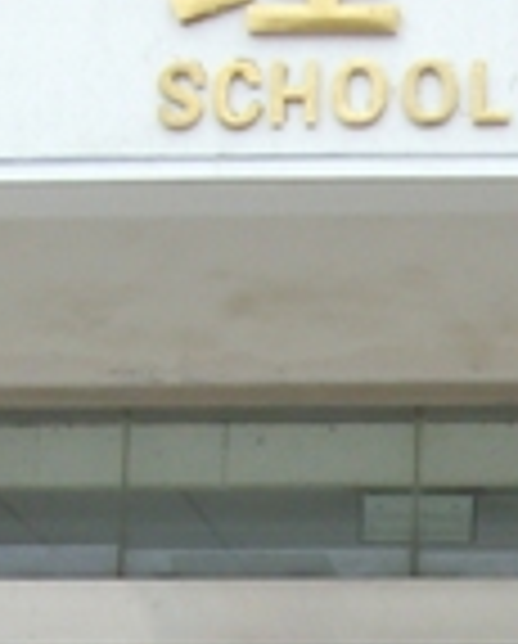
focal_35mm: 170
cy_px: 860
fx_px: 3247
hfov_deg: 8.9
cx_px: 775
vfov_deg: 11.0
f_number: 3.5
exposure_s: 1/90
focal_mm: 6.6
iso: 100
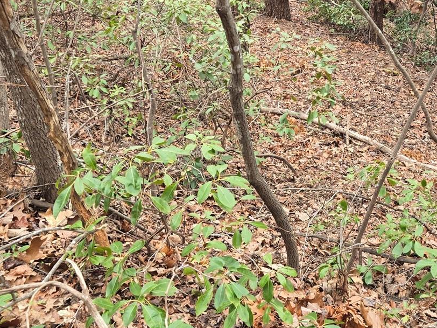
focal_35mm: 58
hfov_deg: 33.1
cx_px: 265
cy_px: 91
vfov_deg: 25.0
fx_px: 732
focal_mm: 5.4
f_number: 1.8
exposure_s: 1/180
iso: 40
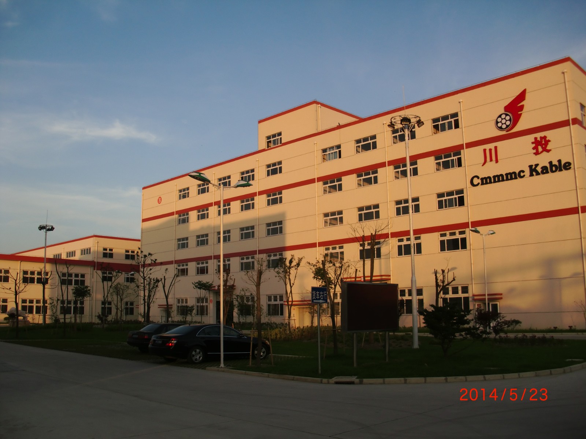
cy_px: 220
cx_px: 293
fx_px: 609
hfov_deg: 51.4
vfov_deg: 39.7
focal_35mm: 36
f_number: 2.8
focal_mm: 6.3
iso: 64
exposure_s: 1/640
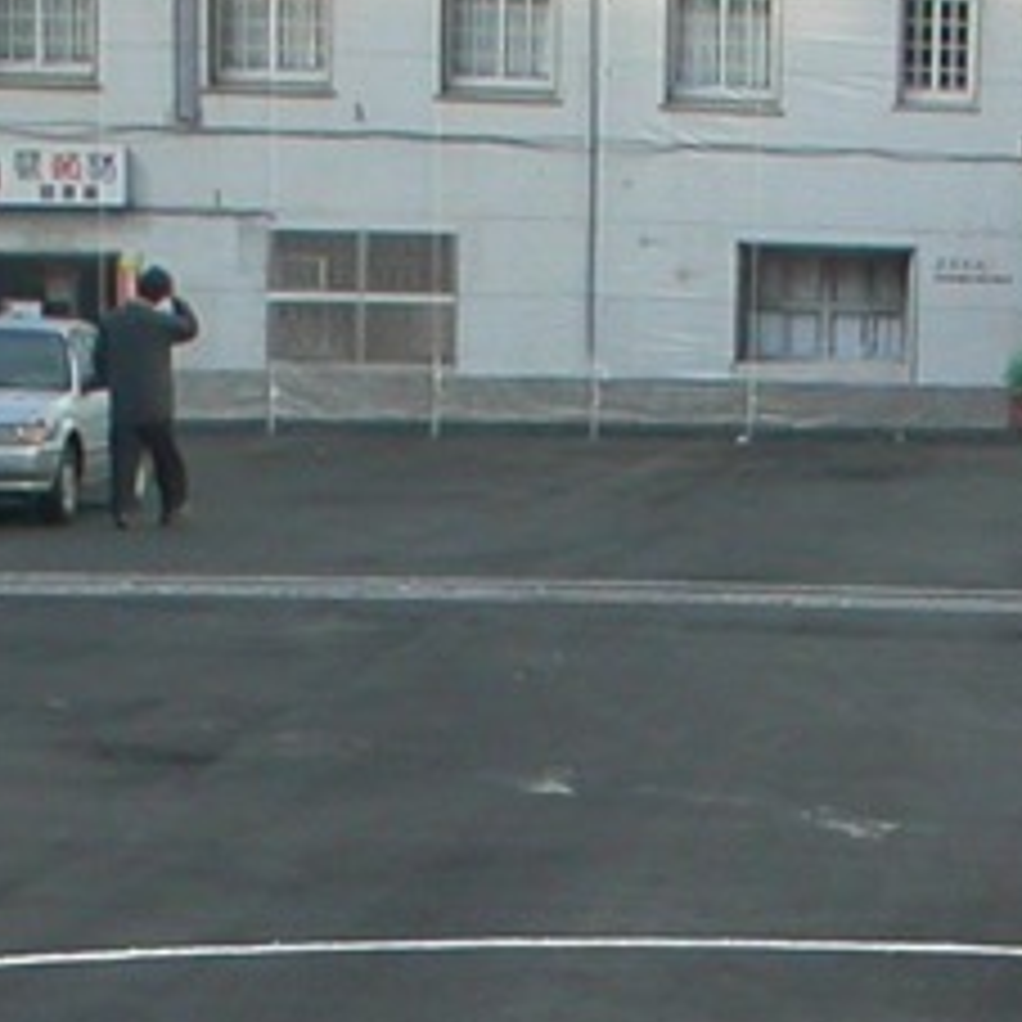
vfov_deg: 9.2
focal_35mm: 189
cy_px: 1054
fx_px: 6313
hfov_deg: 9.2
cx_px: 765
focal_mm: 7.85
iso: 100
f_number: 4.7
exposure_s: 1/128
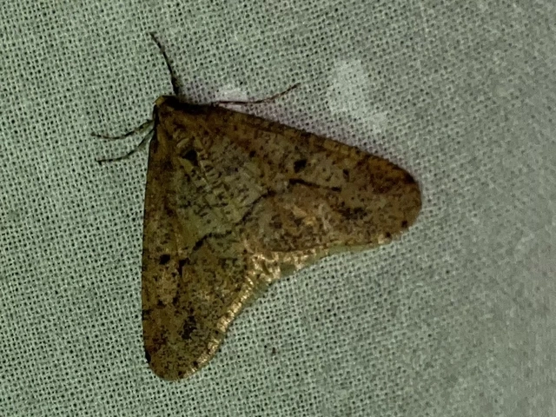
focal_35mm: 26
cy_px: 208
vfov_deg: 53.1
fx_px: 418
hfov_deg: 67.3
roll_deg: +11.0
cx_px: 278
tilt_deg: -1.7
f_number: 1.6
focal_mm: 5.1
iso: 32
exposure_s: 1/82
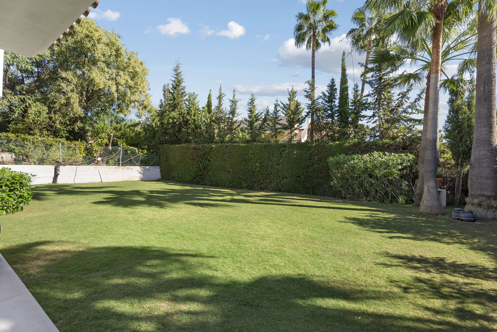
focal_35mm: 16
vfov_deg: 73.8
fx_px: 221
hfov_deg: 96.7
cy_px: 166
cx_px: 248
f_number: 8
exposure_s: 1/25
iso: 100
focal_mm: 16
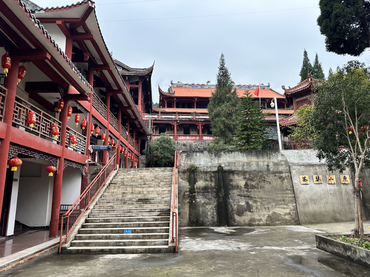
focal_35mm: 24
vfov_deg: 56.8
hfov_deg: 71.6
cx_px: 185
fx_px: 257
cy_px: 138
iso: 80
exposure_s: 1/952
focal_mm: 6.86
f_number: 1.78
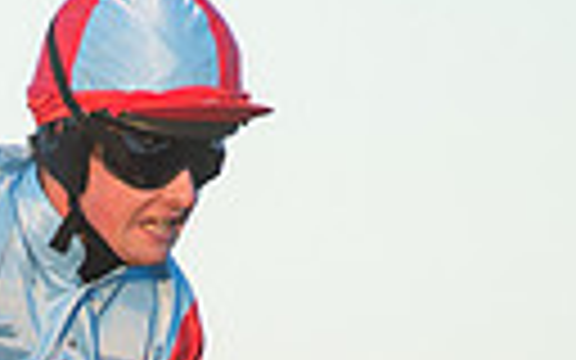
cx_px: -87
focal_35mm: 1582
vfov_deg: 0.8
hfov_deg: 1.3
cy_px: 860
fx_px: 24834
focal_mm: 300
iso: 1000
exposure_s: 1/2000
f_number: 5.6
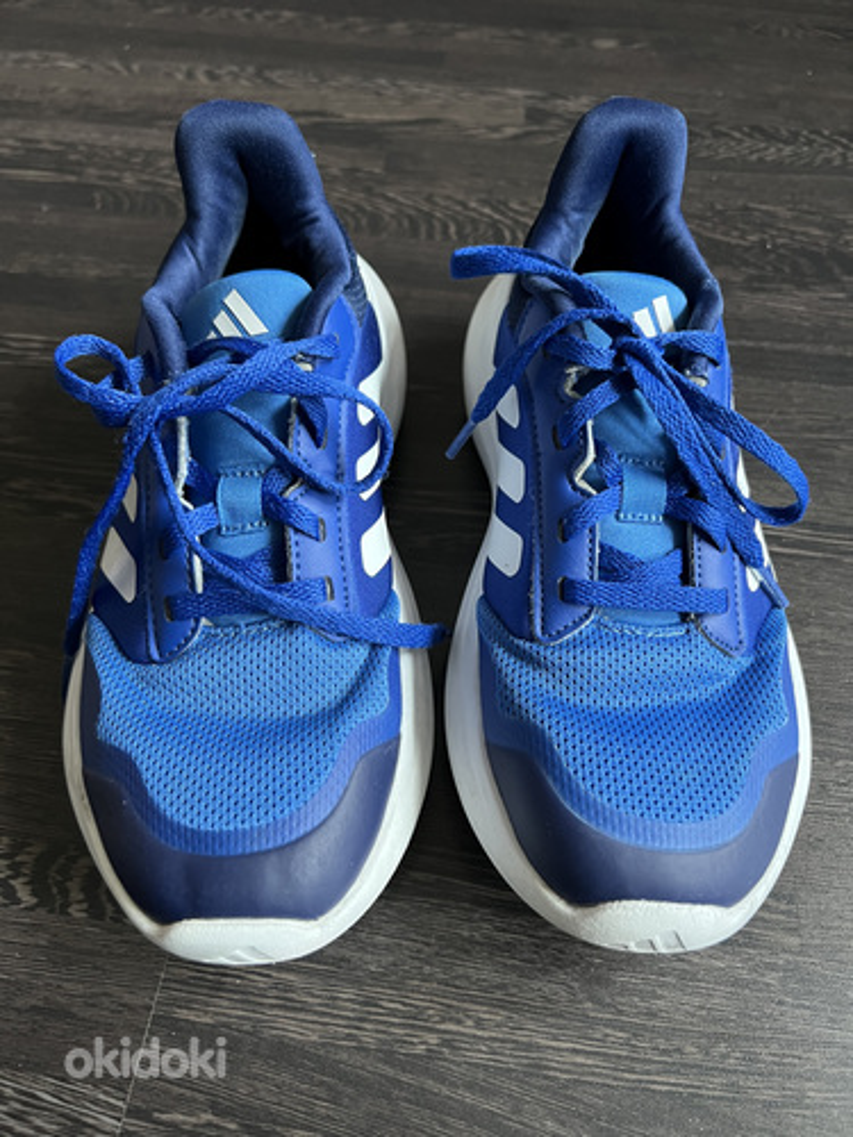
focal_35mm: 26
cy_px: 568
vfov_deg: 67.3
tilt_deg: -53.4
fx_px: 854
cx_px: 426
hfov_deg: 53.1
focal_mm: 5.7
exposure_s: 1/45
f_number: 1.5
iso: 500
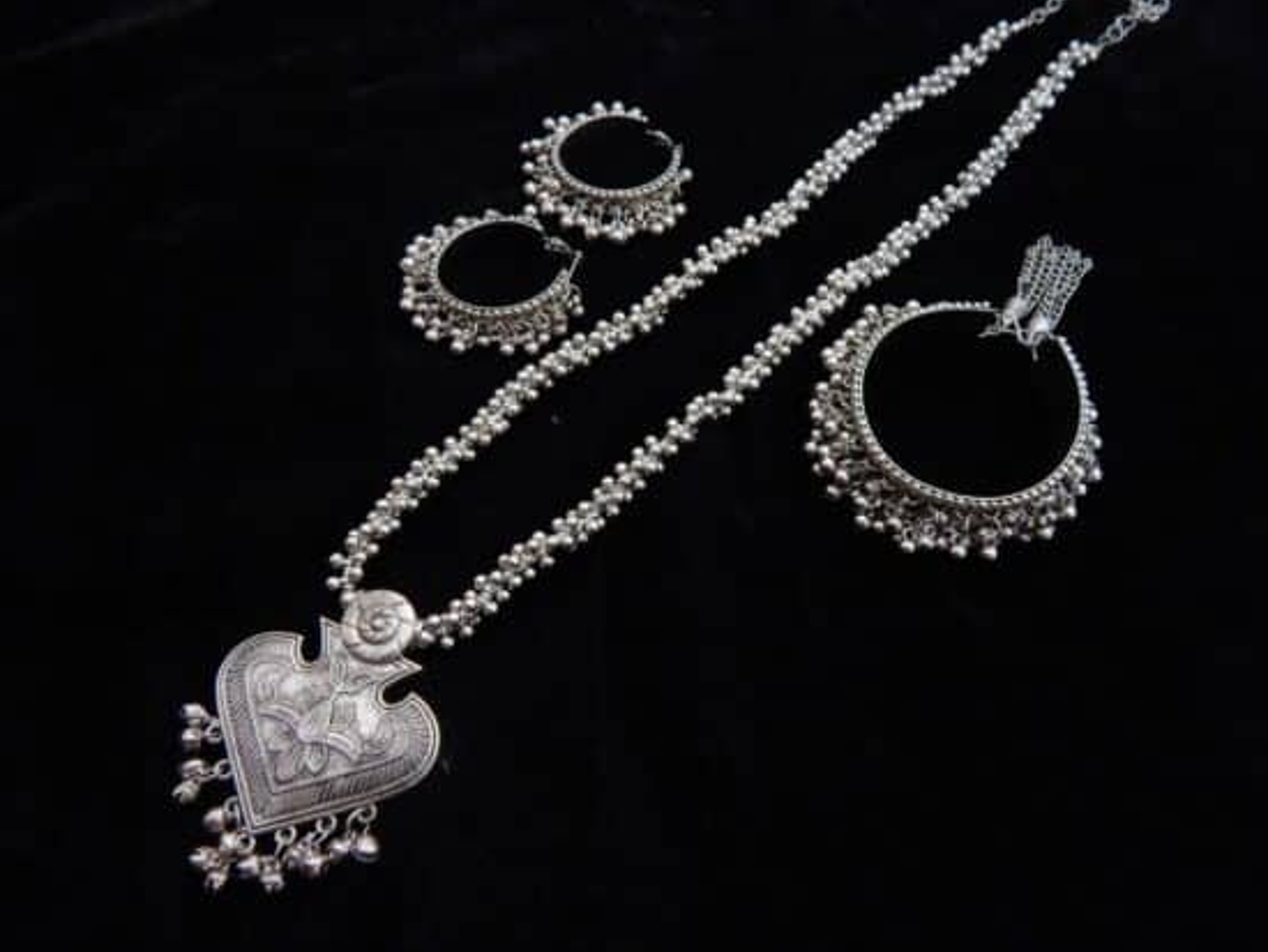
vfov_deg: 56.8
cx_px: 652
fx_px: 880
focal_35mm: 24
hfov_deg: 71.6
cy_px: 463
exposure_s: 1/13
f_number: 3
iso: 400
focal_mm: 4
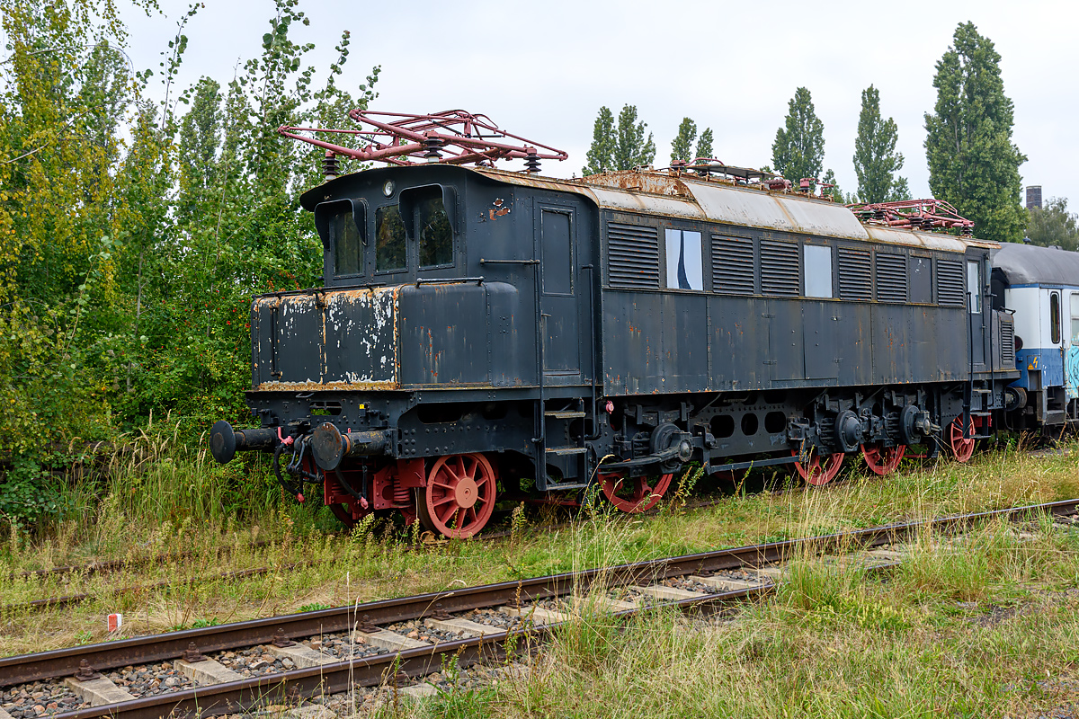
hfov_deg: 49.6
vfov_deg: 34.2
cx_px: 540
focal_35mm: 39
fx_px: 1169
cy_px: 360
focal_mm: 26
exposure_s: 1/250
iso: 200
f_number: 8
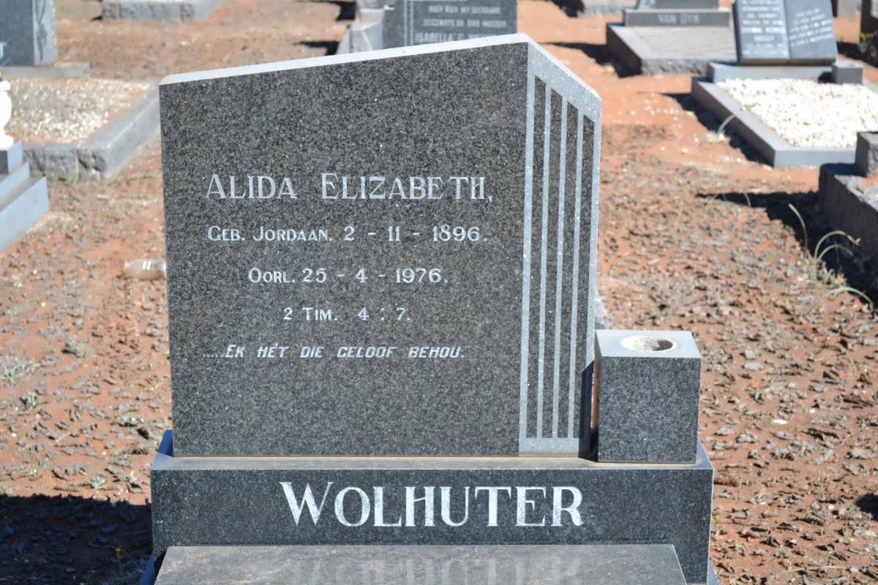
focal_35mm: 66
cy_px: 292
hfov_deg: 30.5
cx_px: 439
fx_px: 1610
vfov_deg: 20.6
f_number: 5.6
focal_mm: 44
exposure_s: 1/125
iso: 220
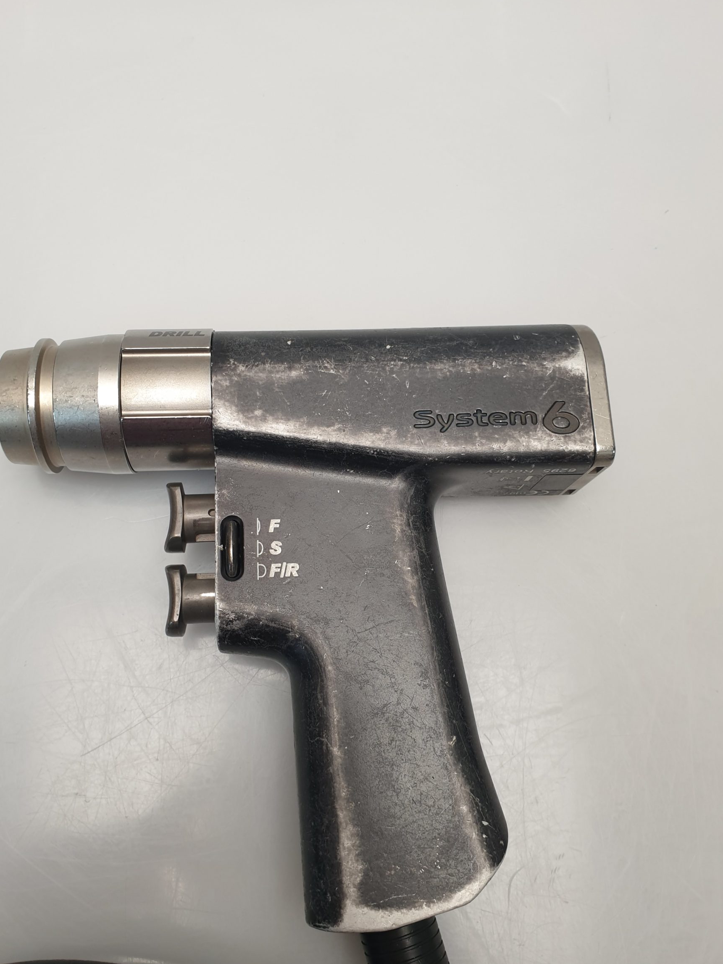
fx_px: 808
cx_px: 335
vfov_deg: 61.6
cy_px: 506
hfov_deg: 48.2
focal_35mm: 29
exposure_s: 1/50
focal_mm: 4.3
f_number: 2.4
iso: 64
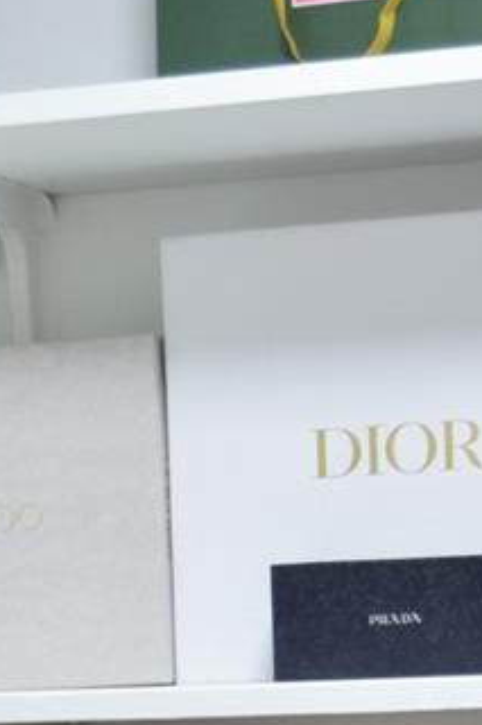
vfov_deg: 12.2
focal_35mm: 163
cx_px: 42
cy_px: 965
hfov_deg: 8.4
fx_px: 3274
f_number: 4.2
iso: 560
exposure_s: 1/60
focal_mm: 29
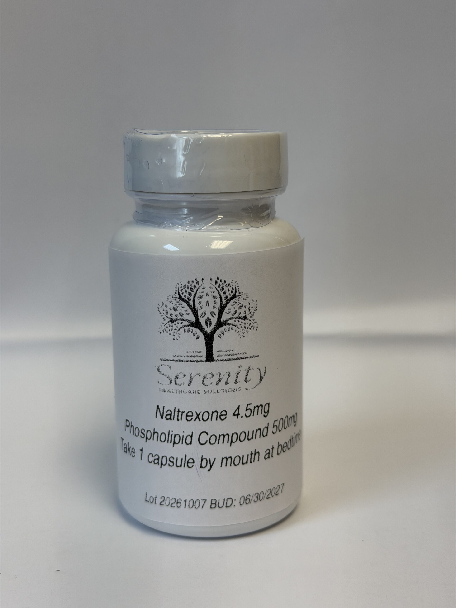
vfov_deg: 39.7
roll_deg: +0.7
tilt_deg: -13.8
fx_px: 843
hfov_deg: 30.3
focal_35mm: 48
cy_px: 304
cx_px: 228
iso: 50
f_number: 1.78
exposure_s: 1/136
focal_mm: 6.76
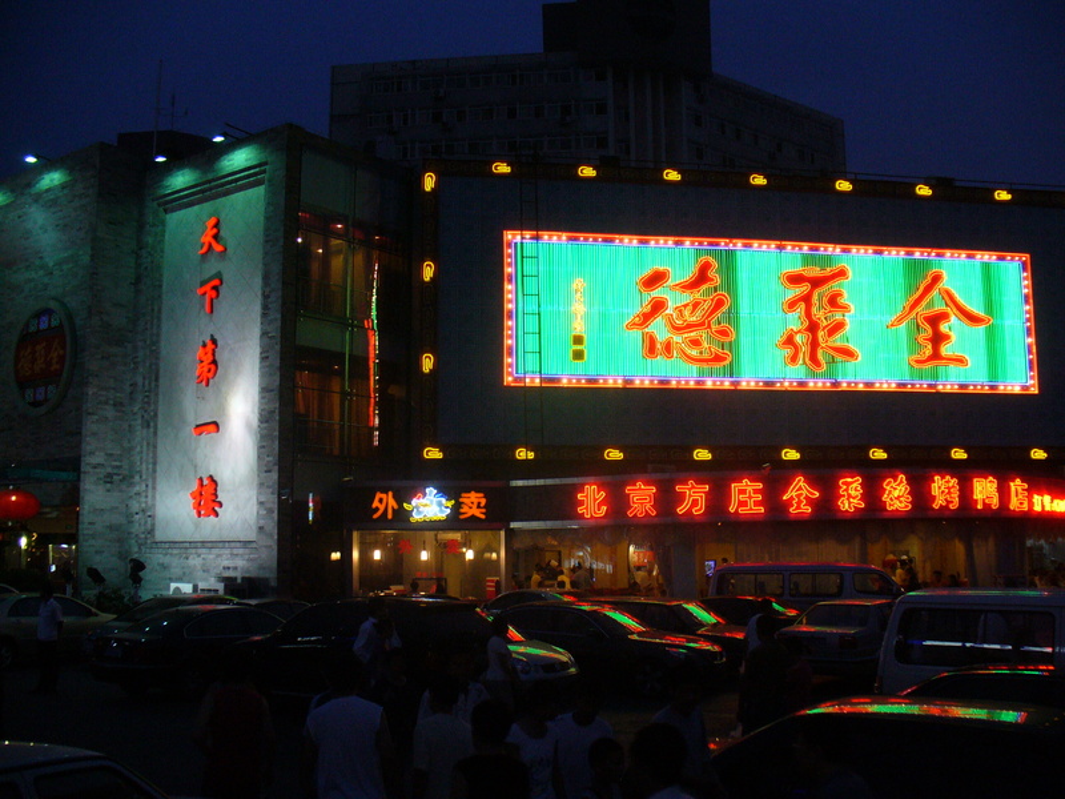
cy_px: 400
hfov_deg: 50.1
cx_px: 532
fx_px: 1138
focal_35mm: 37
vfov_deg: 38.7
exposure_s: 1/40
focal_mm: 6.1
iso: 200
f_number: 2.8
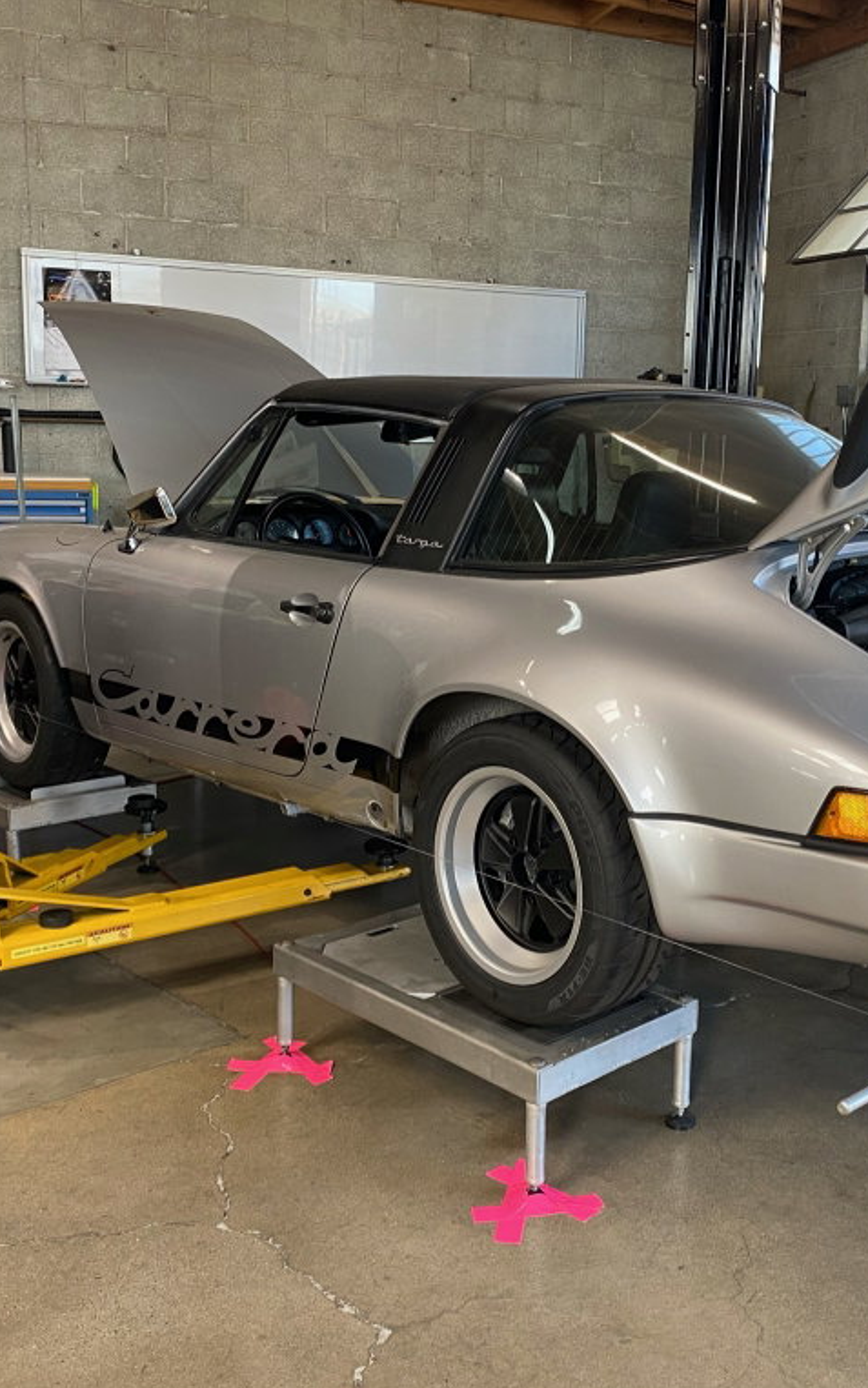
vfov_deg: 52.7
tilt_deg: -11.4
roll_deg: -2.0
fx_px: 1400
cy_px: 697
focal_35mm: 37
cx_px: 574
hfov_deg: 34.1
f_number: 1.8
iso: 125
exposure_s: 1/97
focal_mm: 4.25
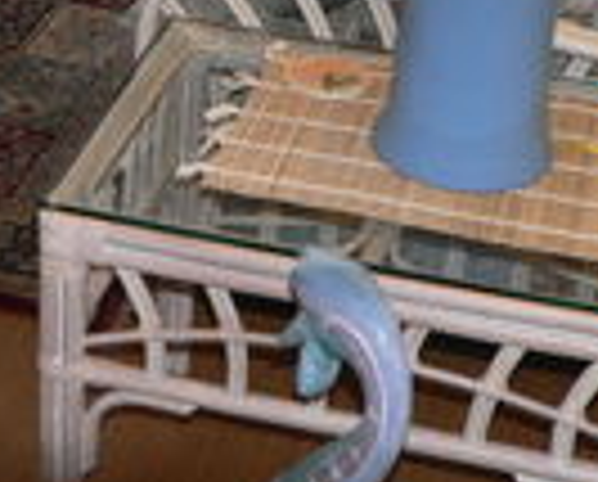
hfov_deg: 19.1
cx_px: -18
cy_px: -126
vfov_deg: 15.2
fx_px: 1721
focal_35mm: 97
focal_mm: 6
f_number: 2.8
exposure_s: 1/30
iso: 80
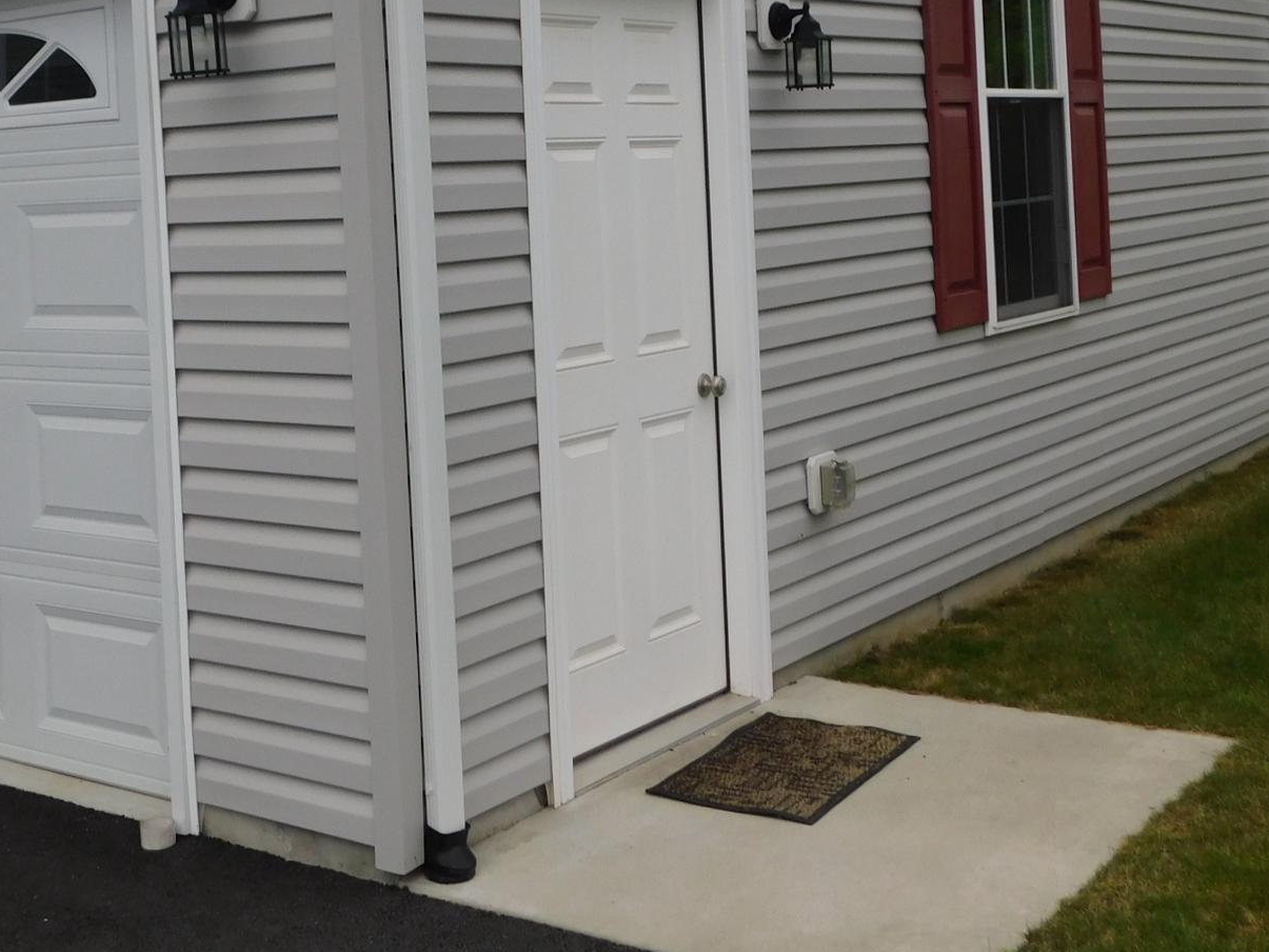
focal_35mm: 51
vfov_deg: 27.8
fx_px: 1870
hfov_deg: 37.1
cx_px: 416
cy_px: 145
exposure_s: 1/500
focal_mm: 5.3
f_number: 6.4
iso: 125
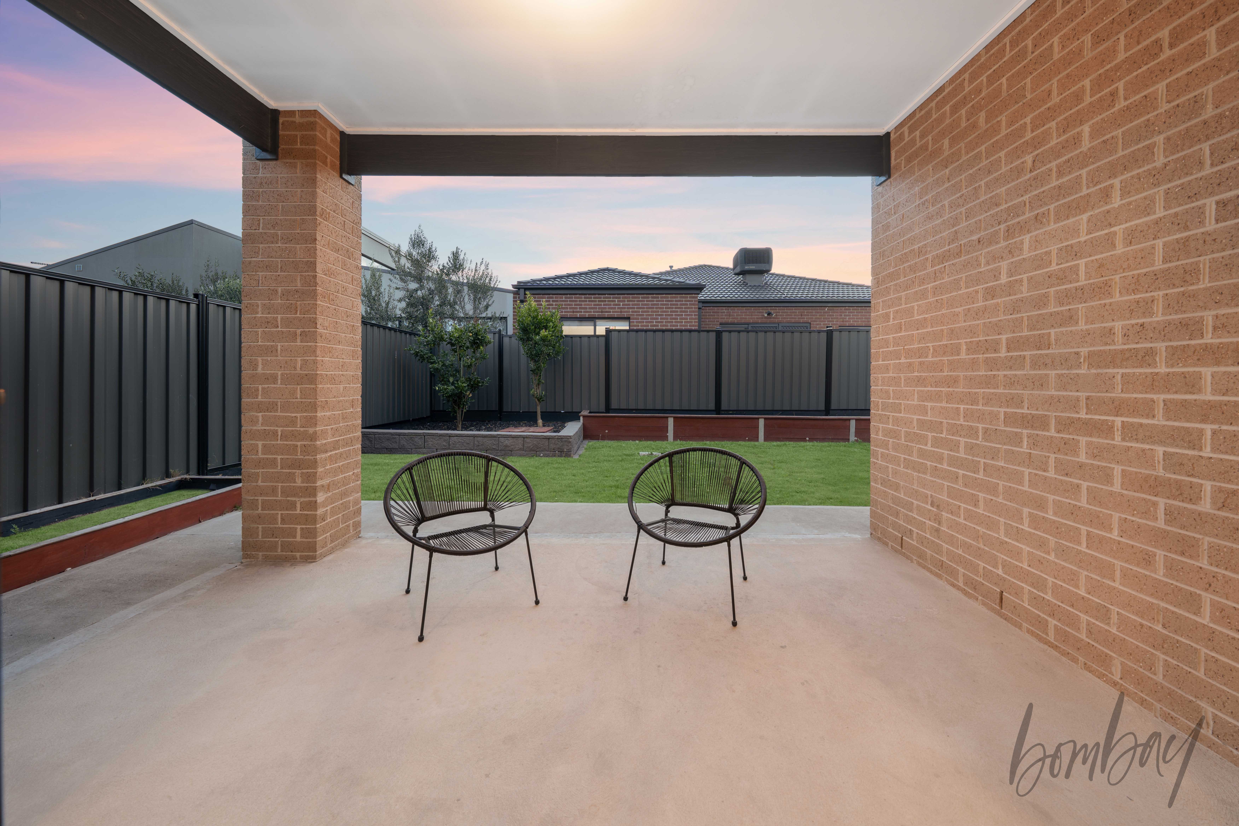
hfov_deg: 112.6
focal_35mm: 12
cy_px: 413
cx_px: 620
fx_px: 413
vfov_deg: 90.0
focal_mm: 12
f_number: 8
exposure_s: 1.3
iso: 100
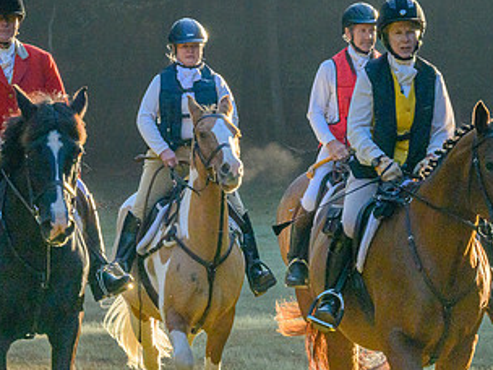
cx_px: 408
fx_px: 4857
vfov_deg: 4.4
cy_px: 228
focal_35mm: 341
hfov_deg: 5.8
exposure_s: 1/320
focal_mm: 150
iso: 2000
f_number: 22
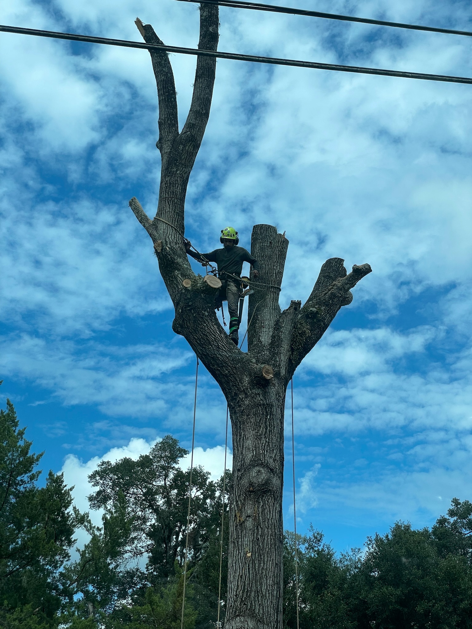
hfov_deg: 28.0
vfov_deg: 36.8
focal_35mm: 52
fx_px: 945
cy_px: 314
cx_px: 236
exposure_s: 1/705
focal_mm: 6
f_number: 2
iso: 25
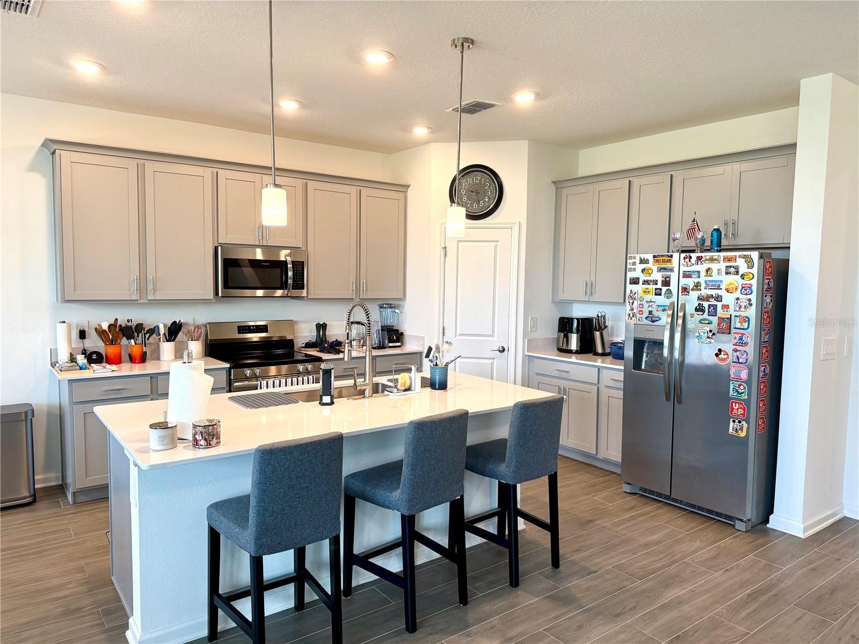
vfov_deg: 56.8
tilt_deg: -4.3
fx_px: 596
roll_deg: -0.6
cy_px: 322
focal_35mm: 24
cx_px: 430
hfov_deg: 71.6
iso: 160
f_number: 1.78
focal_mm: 6.76
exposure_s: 1/129
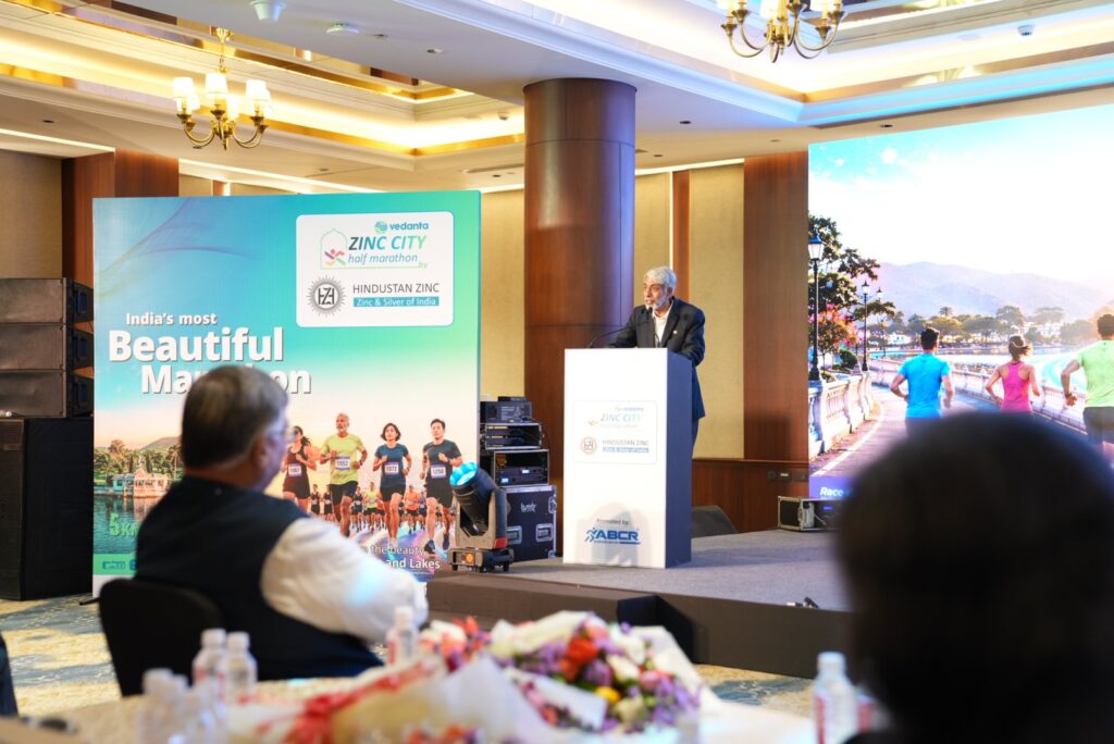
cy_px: 372
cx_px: 557
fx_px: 1486
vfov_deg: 28.1
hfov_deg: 41.1
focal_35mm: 48
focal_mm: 48
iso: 1000
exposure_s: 1/100
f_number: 2.8
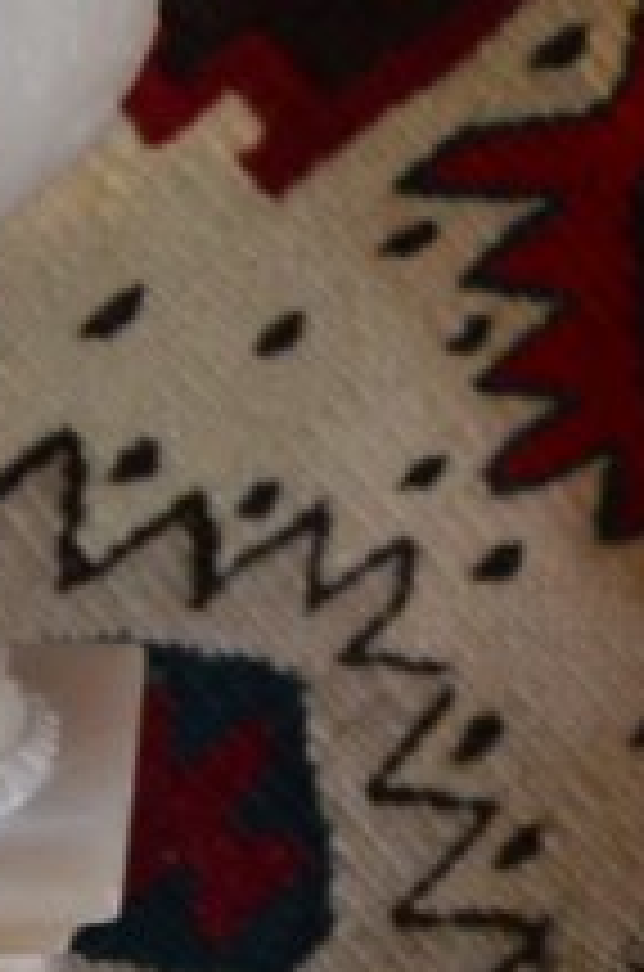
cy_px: -396
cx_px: 432
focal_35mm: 376
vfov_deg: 5.5
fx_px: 10132
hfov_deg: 3.6
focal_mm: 45
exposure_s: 1/50
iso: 800
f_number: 4.8
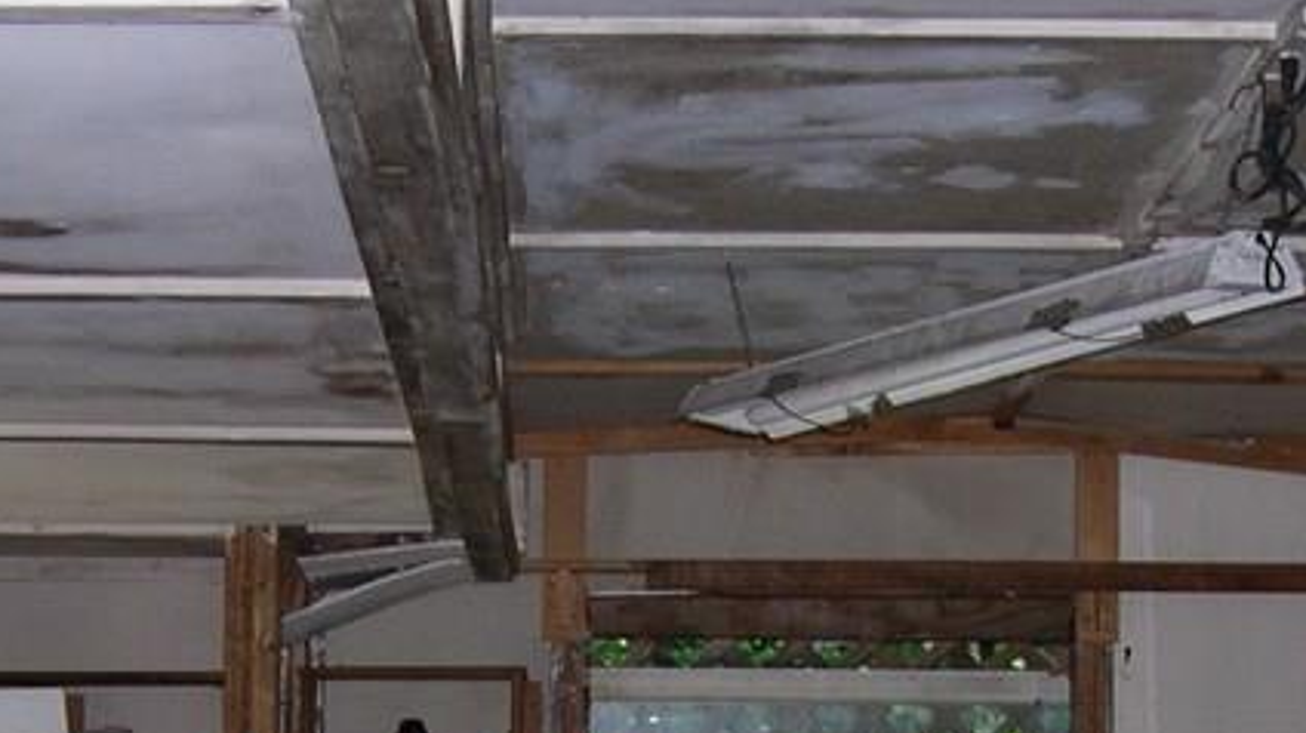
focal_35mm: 100
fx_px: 3461
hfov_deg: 21.4
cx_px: 724
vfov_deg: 11.6
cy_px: 1075
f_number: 2.8
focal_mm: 8
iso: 217
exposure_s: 1/60
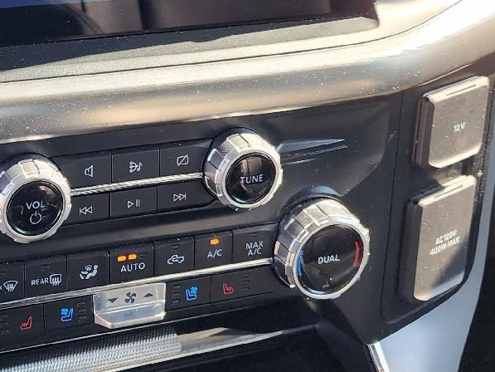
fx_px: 1058
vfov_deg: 19.2
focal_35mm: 74
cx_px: 71
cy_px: -25
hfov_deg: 25.7
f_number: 1.8
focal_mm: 6.4
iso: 40
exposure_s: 1/180
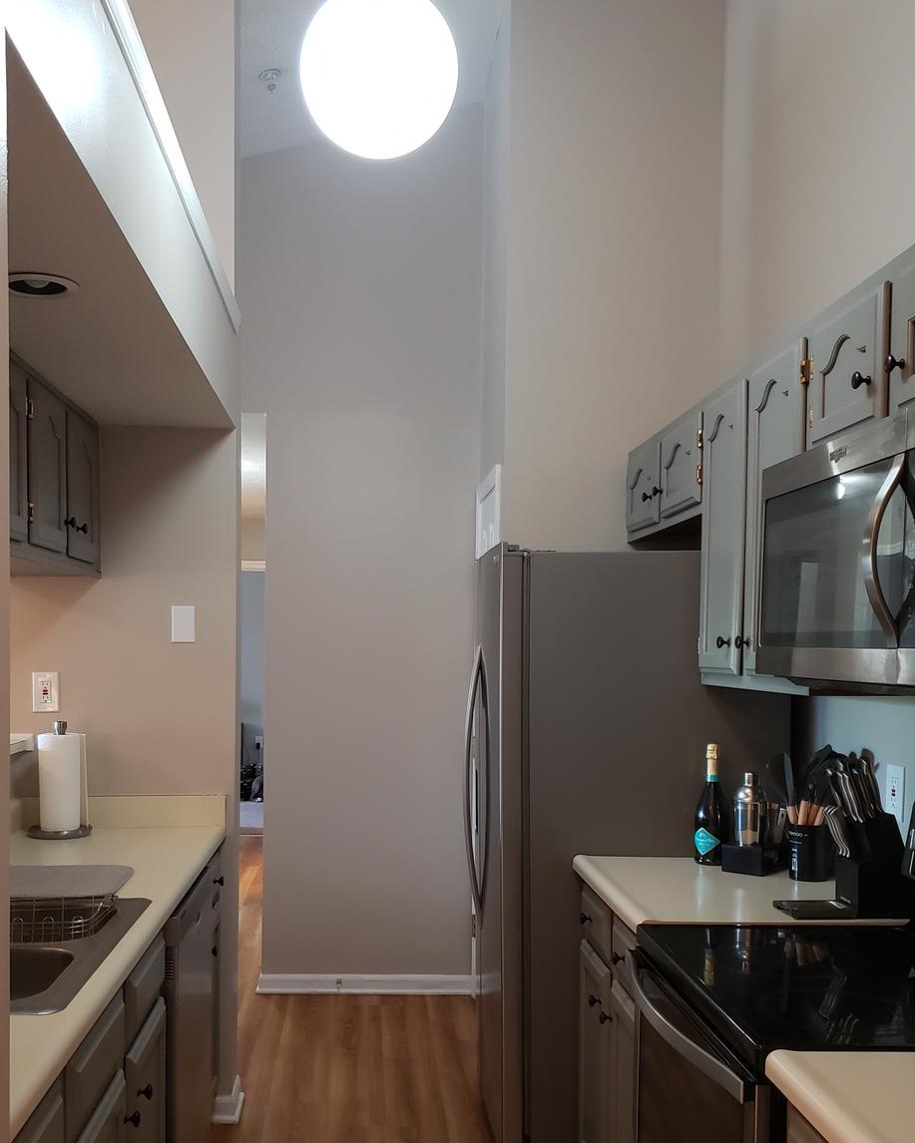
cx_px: 383
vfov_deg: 52.6
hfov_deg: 43.2
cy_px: 671
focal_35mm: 34
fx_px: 1151
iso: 250
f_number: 1.5
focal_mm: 4.3
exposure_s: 1/40
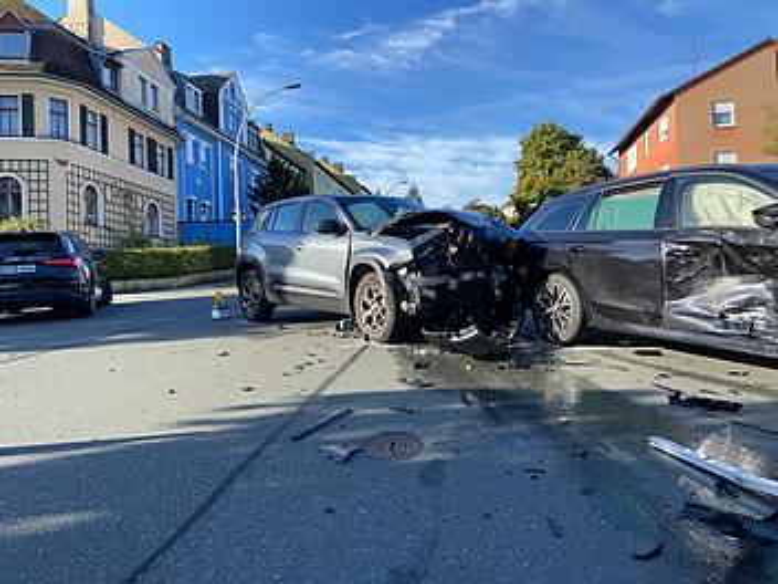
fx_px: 584
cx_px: 389
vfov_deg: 53.1
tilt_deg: -0.5
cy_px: 292
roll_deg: +1.9
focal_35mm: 26
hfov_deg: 67.3
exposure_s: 1/912
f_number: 1.8
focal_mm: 4.25
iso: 32
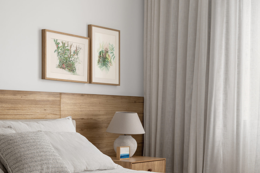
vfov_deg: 18.0
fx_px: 545
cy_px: 116
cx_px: 164
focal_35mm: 75
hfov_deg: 26.7
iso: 160
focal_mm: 50.3
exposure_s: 1.3
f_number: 11
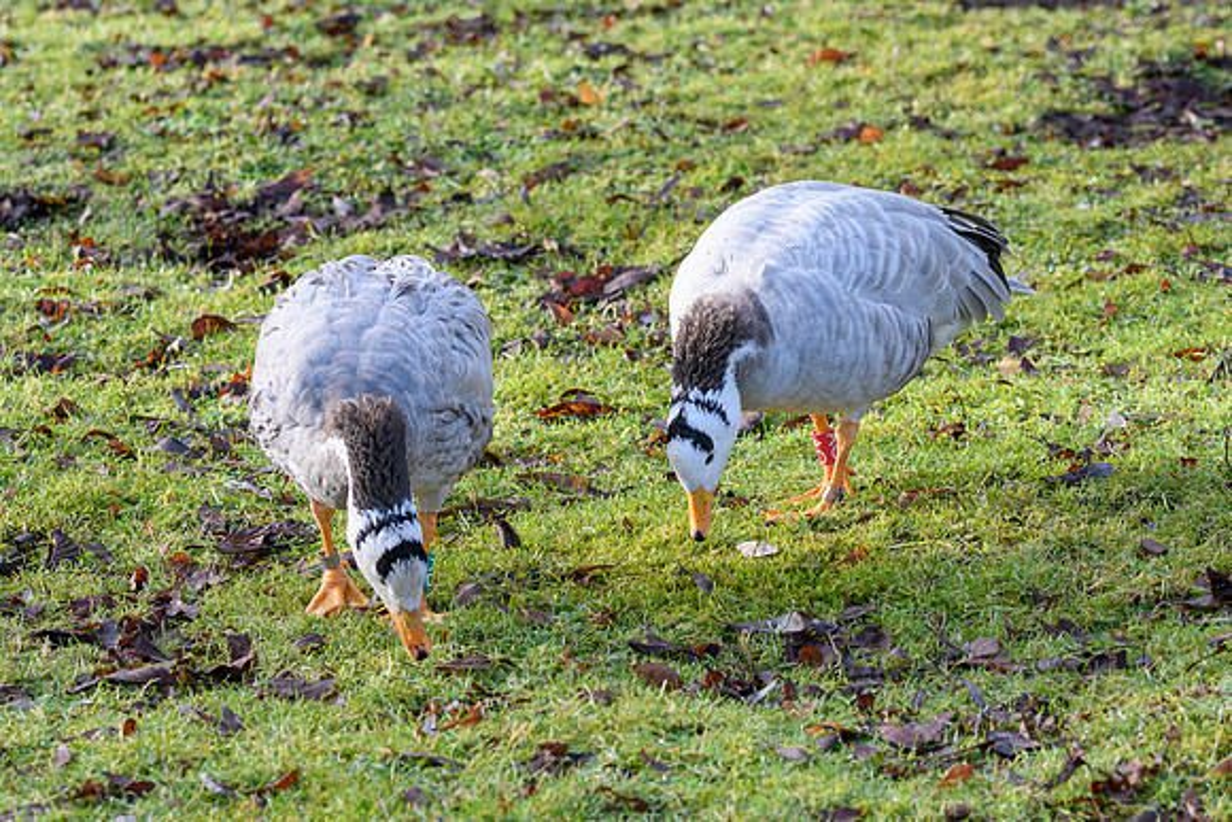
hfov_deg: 9.6
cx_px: 670
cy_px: 381
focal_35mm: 213
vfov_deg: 6.4
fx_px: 7298
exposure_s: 1/1250
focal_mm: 155
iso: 2800
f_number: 8
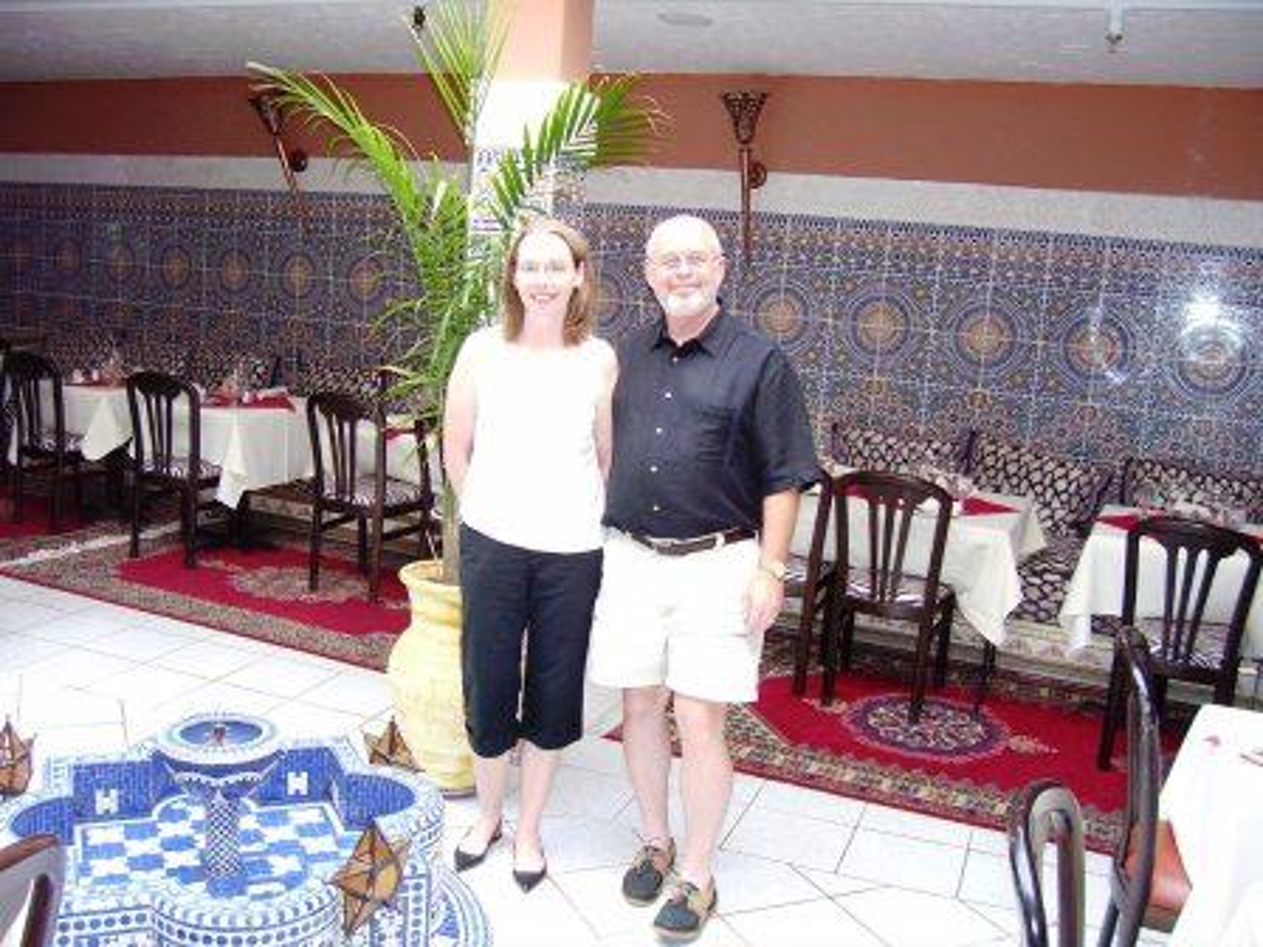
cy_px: 474
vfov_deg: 41.8
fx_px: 1241
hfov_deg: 54.0
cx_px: 632
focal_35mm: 34
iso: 125
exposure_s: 1/60
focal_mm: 5.6
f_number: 2.7
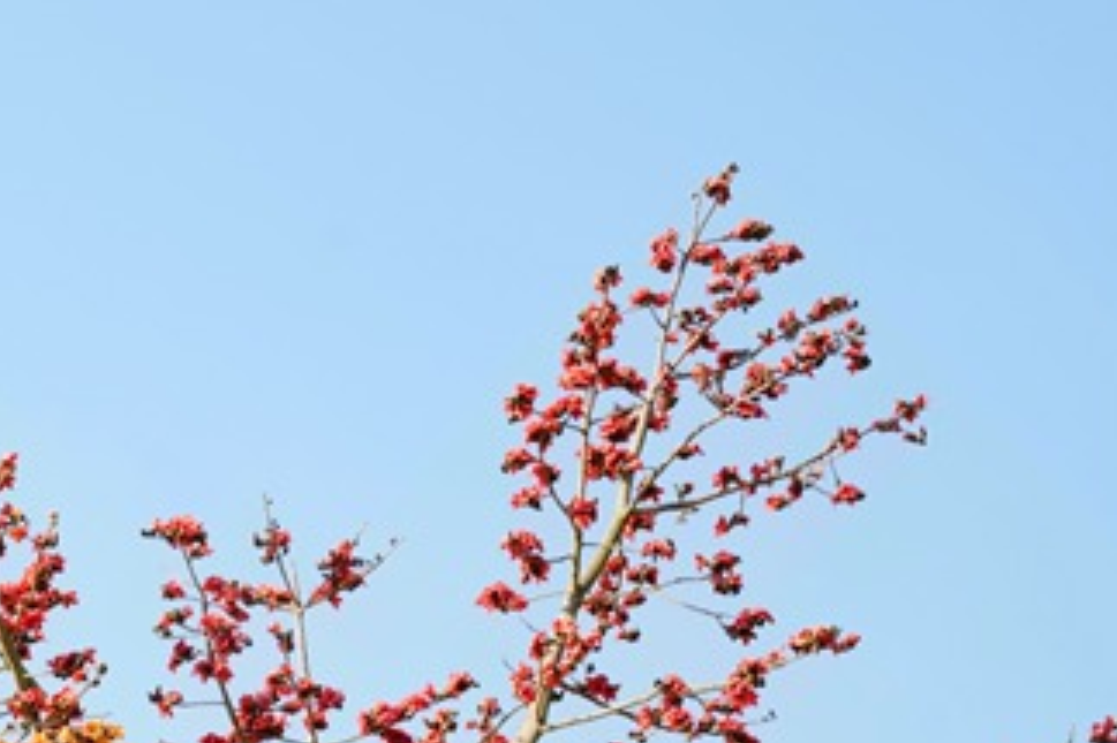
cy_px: 600
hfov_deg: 16.1
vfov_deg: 11.4
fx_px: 3721
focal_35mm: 120
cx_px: -353
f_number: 8
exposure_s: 1/125
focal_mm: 45
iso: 100
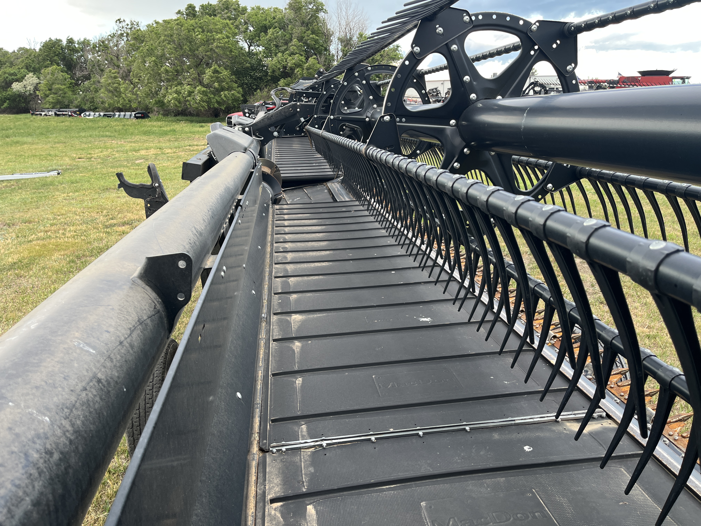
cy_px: 263
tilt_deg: -16.4
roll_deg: -0.1
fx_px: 527
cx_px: 350
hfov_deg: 67.3
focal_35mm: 26
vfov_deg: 53.1
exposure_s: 1/122
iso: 40
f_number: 1.6
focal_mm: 5.1
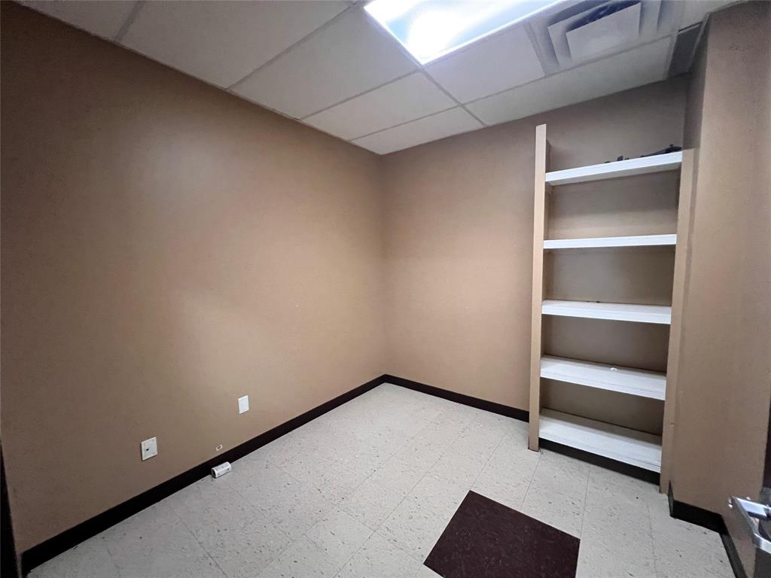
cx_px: 386
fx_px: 290
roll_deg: +0.9
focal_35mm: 13
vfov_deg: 89.9
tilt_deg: -5.8
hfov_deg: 106.2
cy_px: 289
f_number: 1.8
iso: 800
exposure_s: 1/40
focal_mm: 1.57
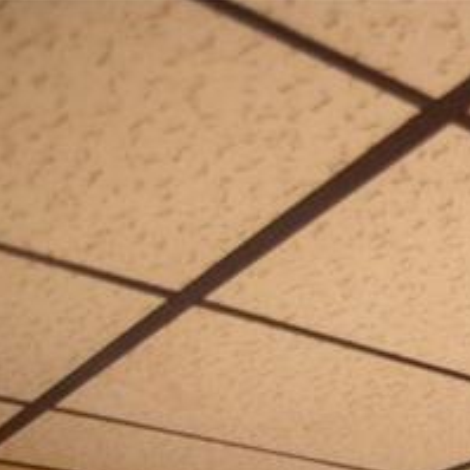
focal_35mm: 70
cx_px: 957
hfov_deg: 17.3
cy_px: 799
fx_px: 1075
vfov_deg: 19.6
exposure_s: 1/250
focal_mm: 16
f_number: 2.8
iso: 400
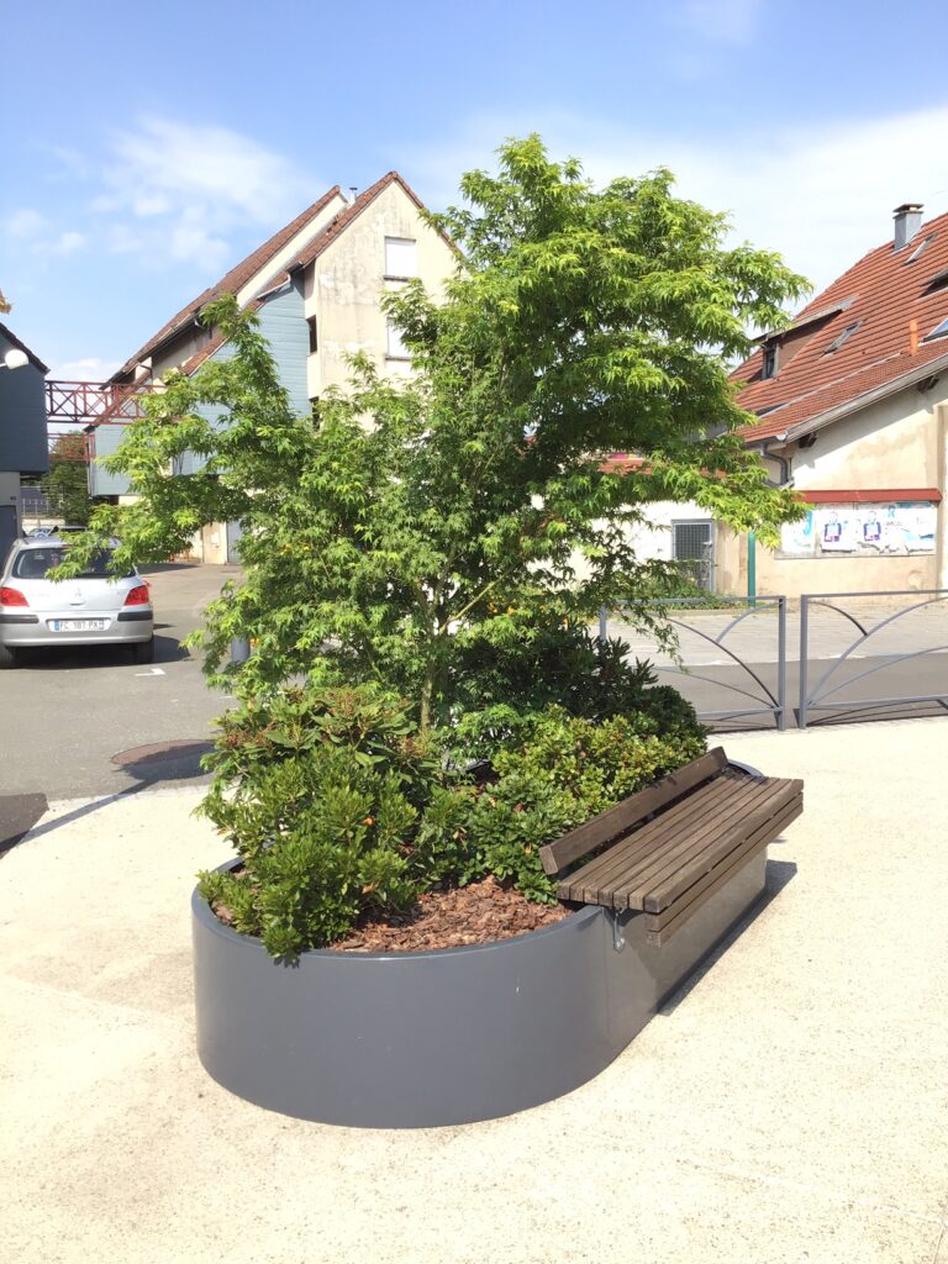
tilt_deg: -5.6
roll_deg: +1.7
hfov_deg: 45.4
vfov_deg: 58.4
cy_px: 632
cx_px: 474
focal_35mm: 31
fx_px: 1132
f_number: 2.4
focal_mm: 3.3
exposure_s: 1/708
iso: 25
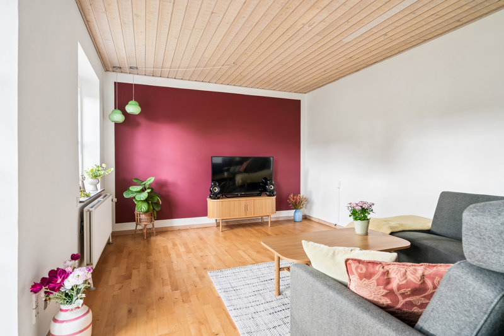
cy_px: 168
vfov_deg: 64.5
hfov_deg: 86.9
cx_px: 252
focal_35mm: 19
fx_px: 266
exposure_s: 1/13
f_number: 7.1
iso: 800
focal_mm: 19
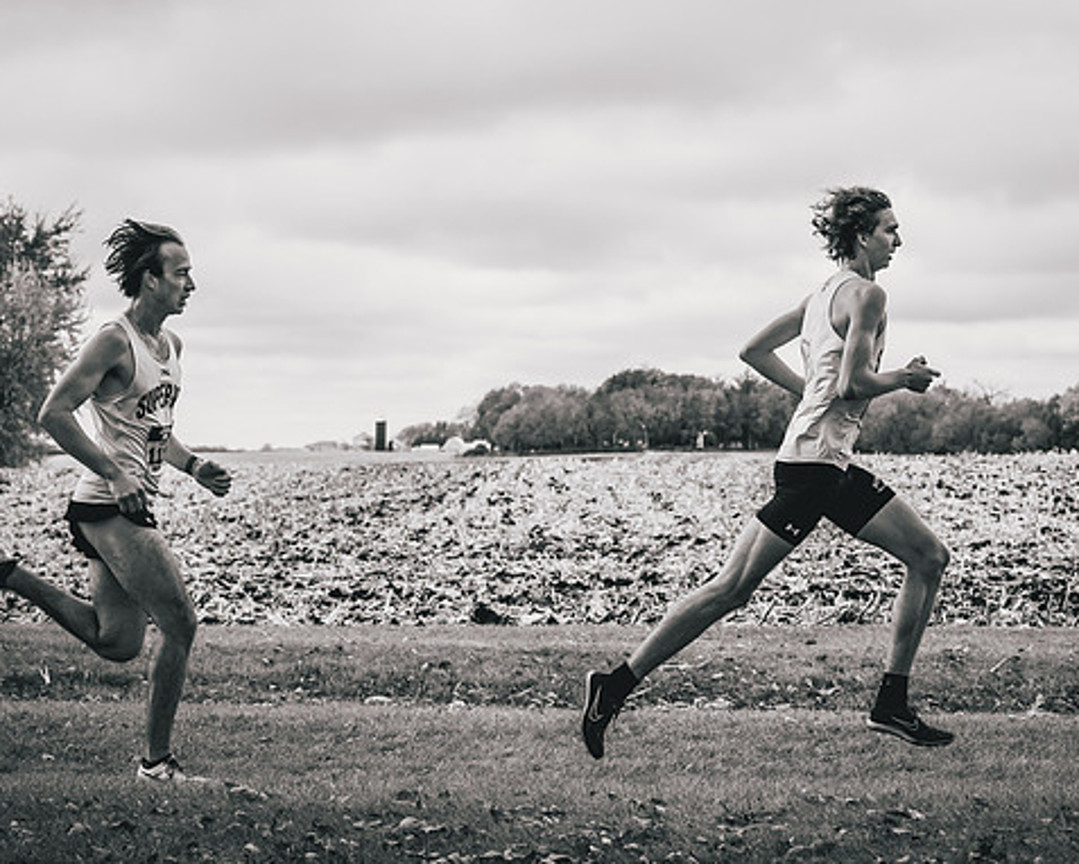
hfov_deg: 20.8
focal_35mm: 92
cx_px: 646
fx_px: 2939
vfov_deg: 16.7
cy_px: 428
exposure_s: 1/1000
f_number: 6.3
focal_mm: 77
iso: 400
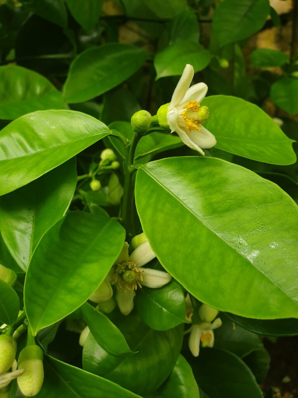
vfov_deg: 67.3
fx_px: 298
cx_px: 149
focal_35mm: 26
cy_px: 199
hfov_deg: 53.1
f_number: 2.4
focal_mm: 4.3
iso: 50
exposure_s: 1/175
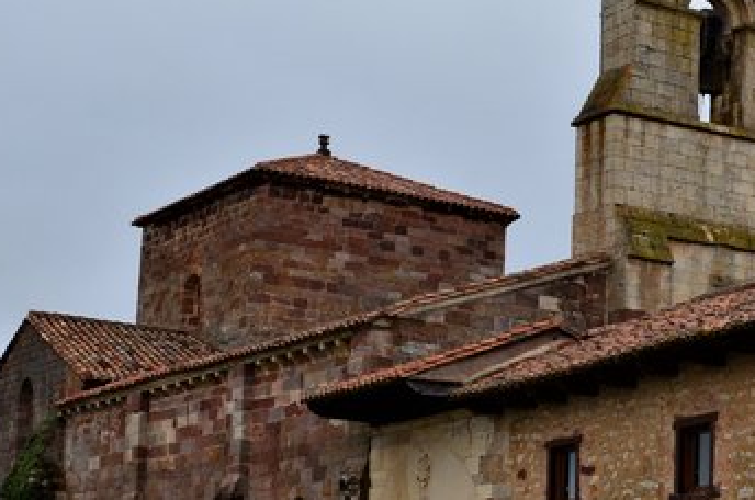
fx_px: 1825
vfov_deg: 15.6
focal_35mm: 87
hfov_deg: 23.3
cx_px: 500
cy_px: 366
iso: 500
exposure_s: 1/250
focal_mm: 25
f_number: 10
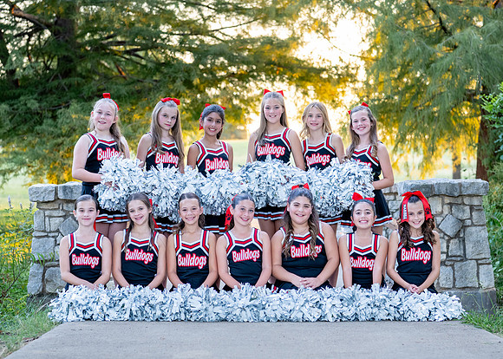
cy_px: 191
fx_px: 1123
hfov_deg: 25.3
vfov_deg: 18.2
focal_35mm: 79
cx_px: 254
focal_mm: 50
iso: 800
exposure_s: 1/400
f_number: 2.2
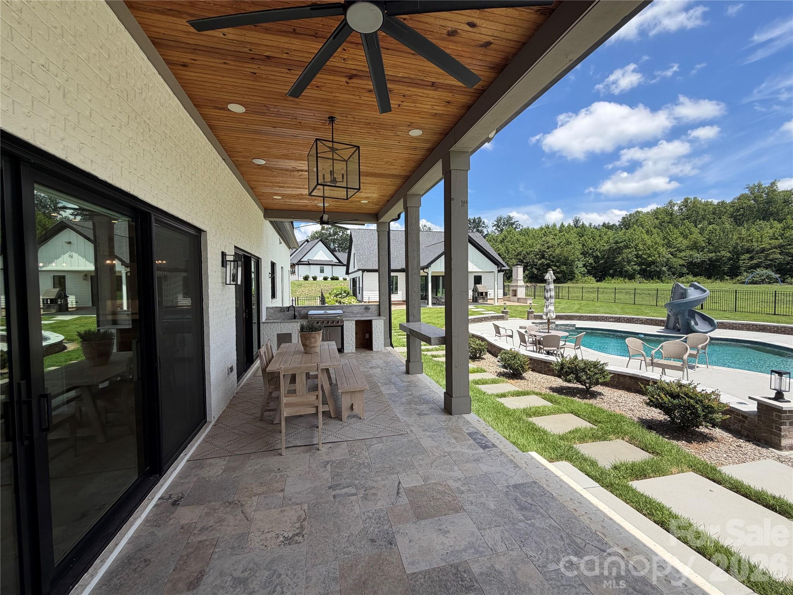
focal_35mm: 14
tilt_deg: +0.6
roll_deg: +0.3
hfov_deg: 102.1
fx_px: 321
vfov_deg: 85.7
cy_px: 298
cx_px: 396
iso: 32
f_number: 2.2
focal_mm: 2.22
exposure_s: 1/770
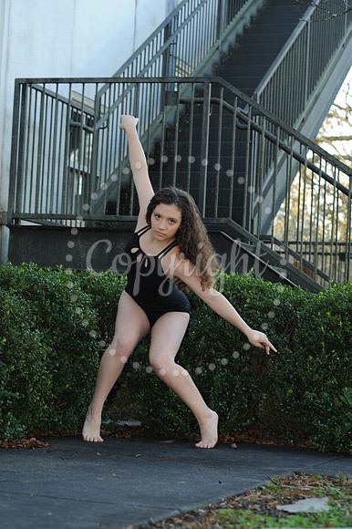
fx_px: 1351
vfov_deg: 22.2
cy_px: 264
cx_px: 176
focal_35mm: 92
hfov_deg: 14.8
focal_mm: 92
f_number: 6.3
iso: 200
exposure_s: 1/100
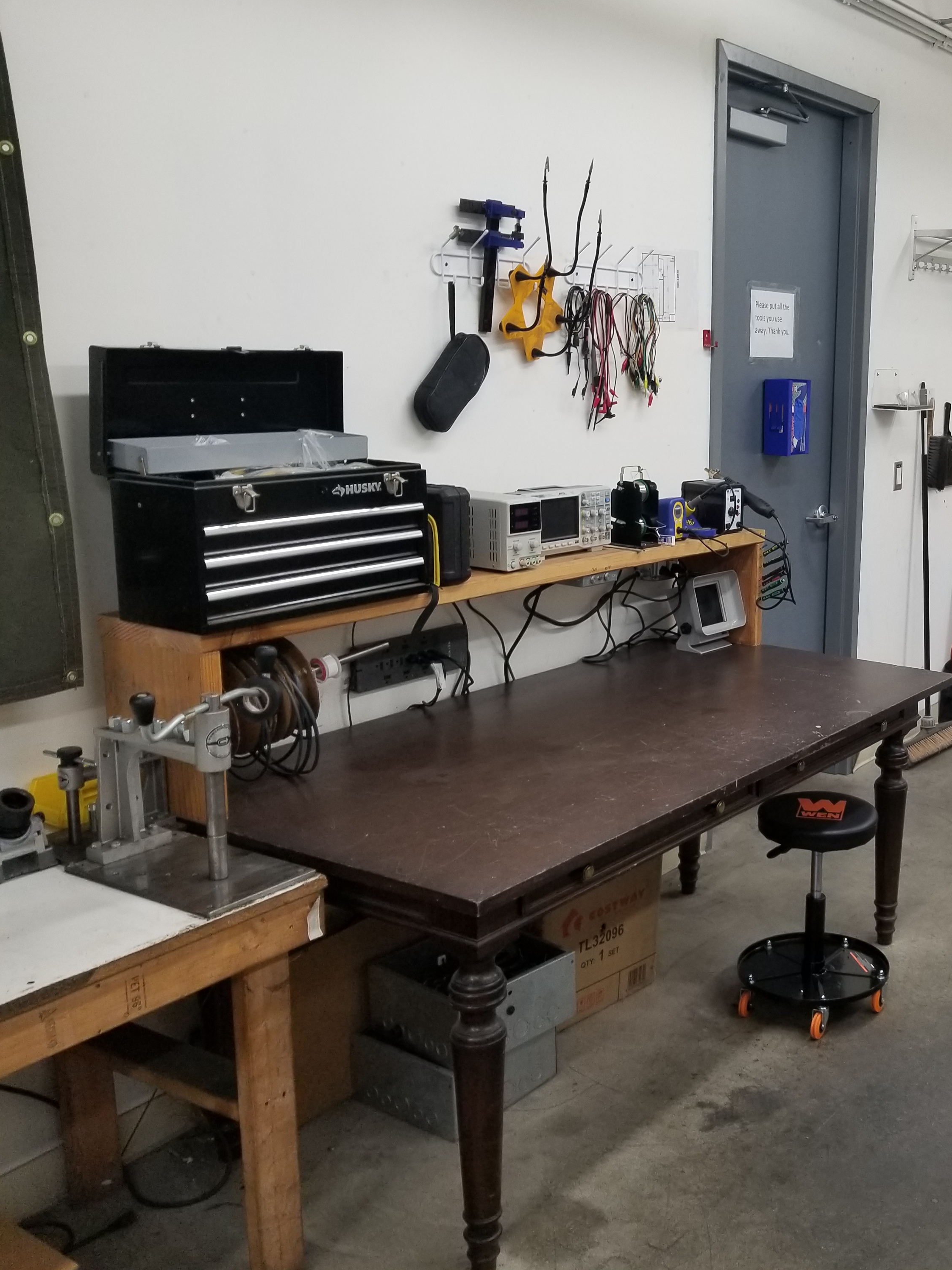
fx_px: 1284
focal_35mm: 35
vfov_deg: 52.6
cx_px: 853
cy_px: 636
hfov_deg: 38.0
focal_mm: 4.25
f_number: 1.7
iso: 125
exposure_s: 1/60
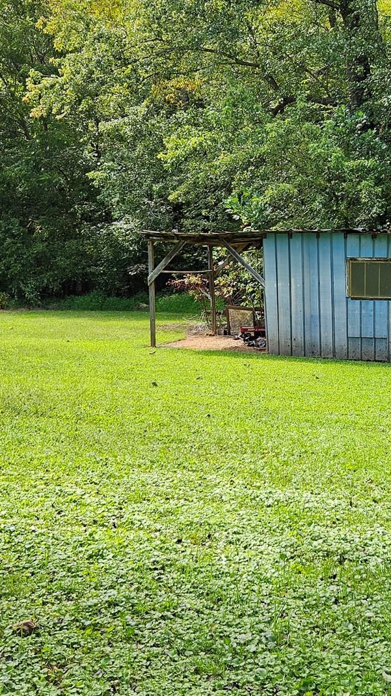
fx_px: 885
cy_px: 345
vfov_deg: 42.9
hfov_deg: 24.2
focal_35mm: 48
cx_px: 349
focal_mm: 5.4
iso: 25
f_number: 1.8
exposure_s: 1/279
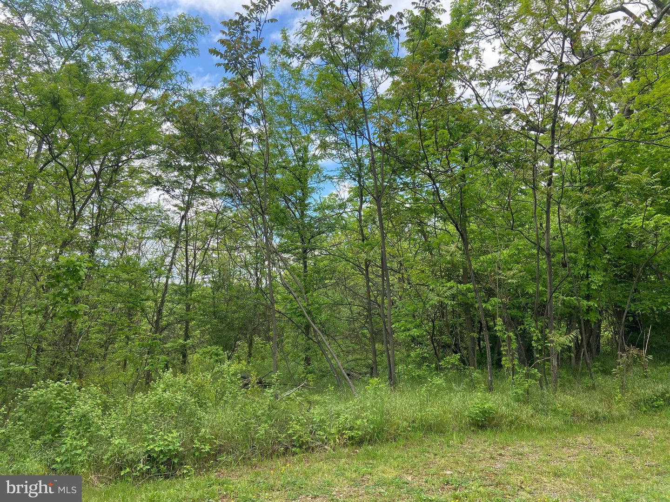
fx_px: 503
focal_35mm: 26
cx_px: 335
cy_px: 251
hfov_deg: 67.3
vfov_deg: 53.1
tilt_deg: +8.7
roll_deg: -1.0
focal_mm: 4.25
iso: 32
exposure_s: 1/752
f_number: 1.8
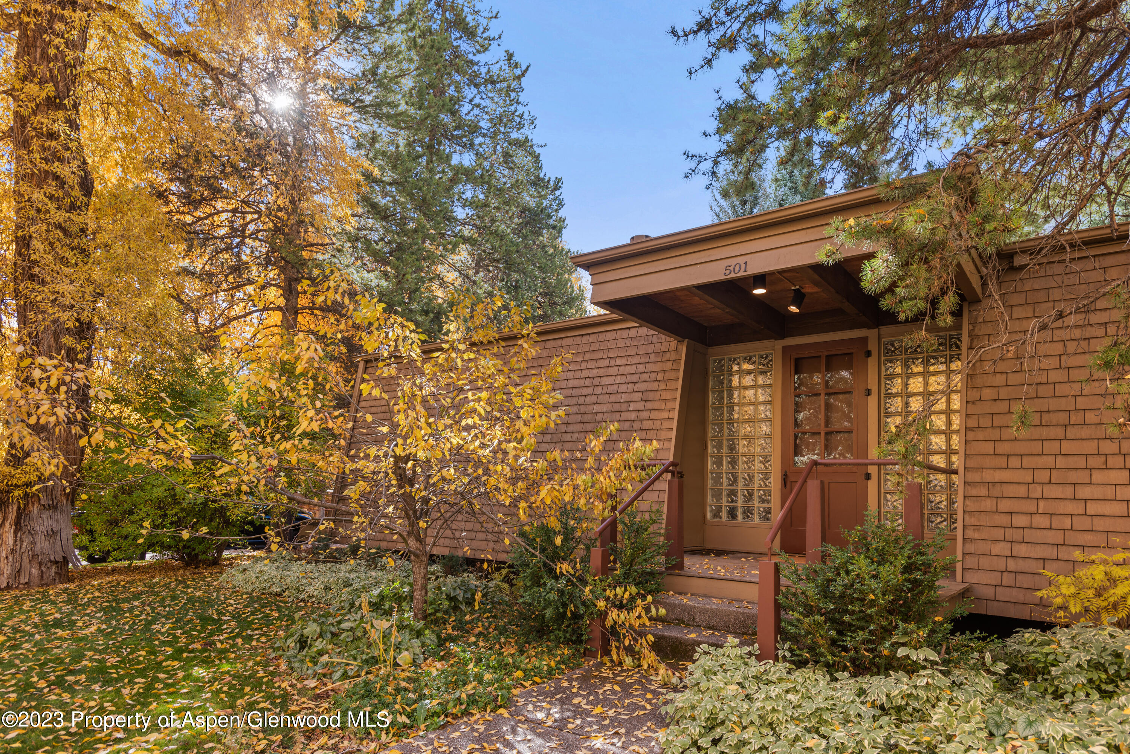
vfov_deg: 62.0
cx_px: 565
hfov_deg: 84.0
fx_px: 628
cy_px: 377
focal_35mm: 20
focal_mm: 20
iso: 100
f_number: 7.1
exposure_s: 1/8
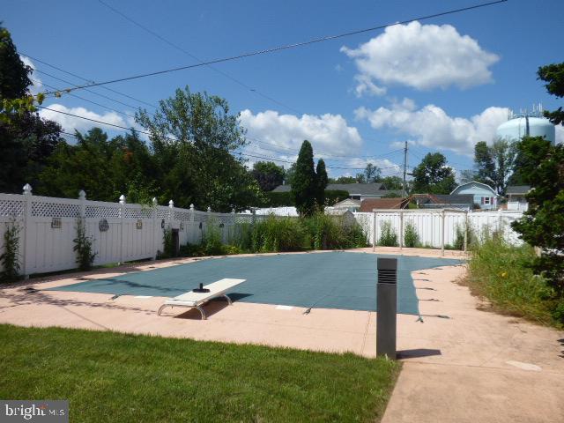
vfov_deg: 49.7
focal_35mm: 28
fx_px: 456
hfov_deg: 63.4
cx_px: 282
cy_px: 212
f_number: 3.5
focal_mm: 5.04
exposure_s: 1/1600
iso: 100
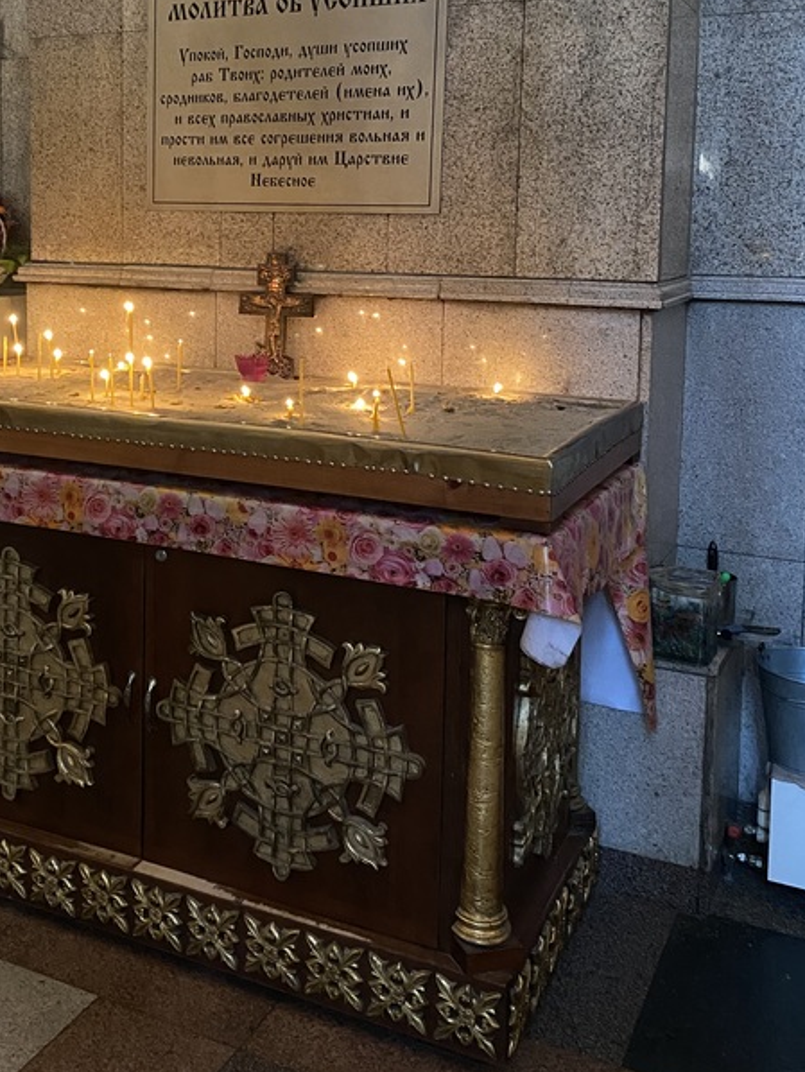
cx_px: 206
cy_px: 332
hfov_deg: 35.2
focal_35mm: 40
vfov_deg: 45.8
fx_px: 1239
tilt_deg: -3.8
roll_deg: +0.1
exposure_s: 1/30
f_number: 1.8
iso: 1000
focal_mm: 4.25
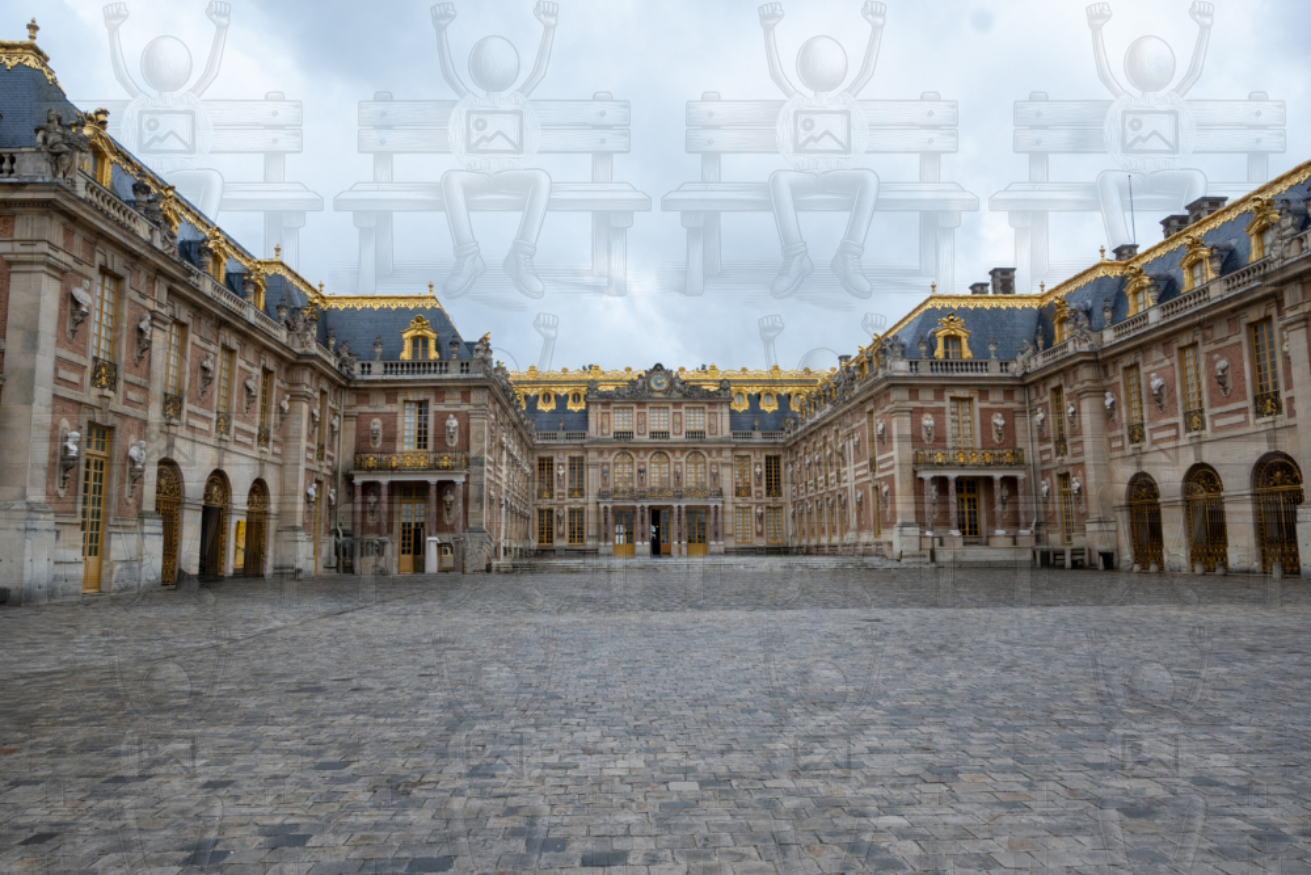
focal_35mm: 24
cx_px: 656
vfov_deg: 53.1
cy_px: 438
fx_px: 874
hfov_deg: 73.7
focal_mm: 16
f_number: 6.3
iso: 400
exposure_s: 1/250
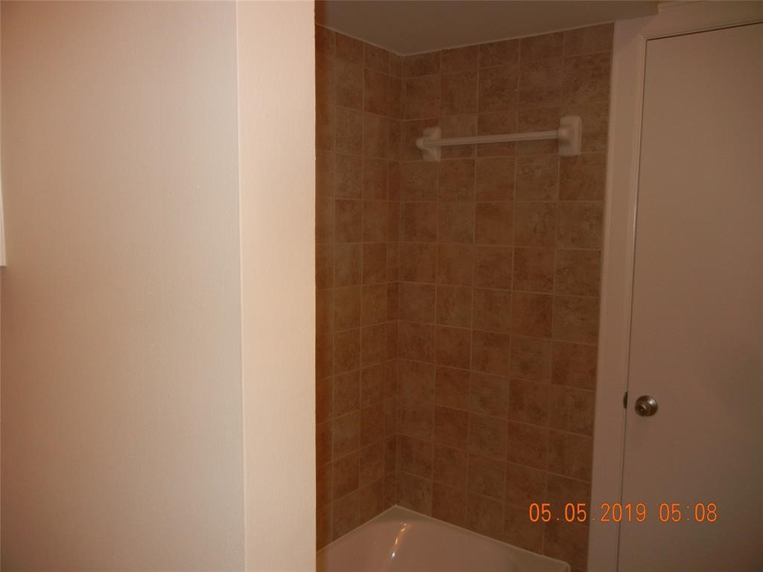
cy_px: 286
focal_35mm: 30
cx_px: 382
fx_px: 661
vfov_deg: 46.8
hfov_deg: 60.0
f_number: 3.5
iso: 200
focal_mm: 5.4
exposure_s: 1/30
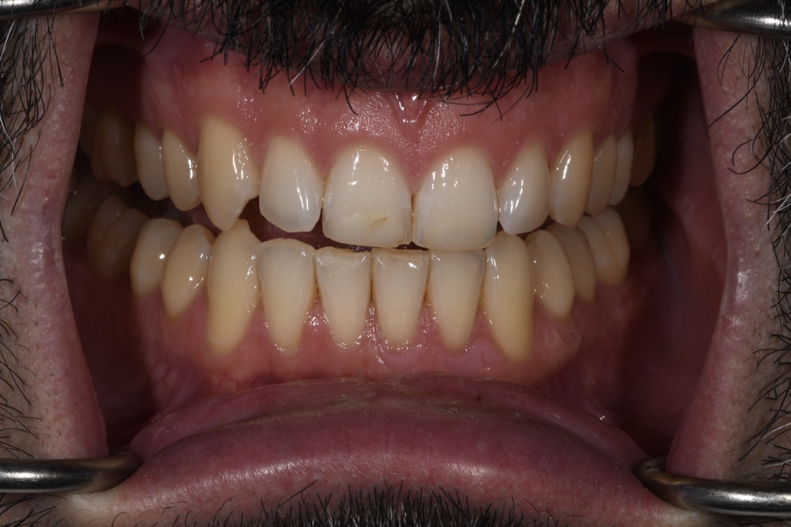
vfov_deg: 10.8
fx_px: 2790
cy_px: 264
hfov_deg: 16.1
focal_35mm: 127
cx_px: 396
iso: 100
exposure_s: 1/80
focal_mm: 85
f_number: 36
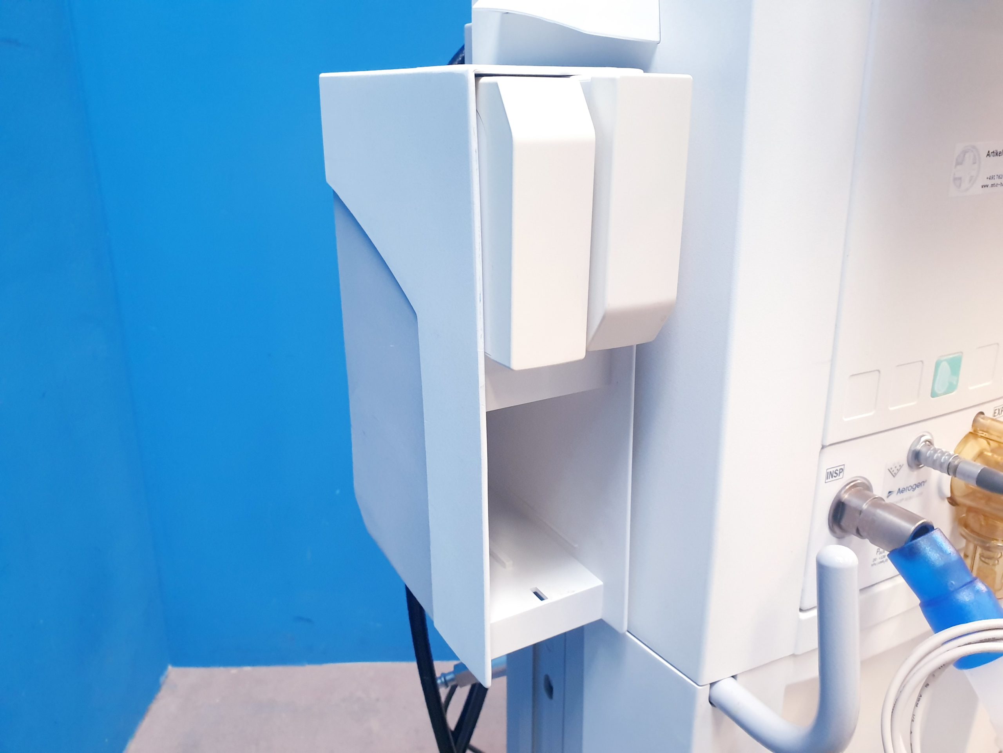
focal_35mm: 26
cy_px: 376
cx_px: 502
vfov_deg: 53.1
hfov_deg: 67.3
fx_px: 753
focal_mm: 4.3
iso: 400
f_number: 2.4
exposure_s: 1/50
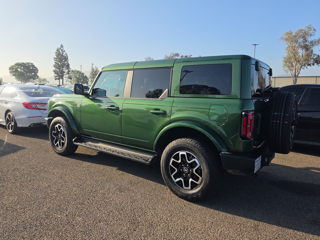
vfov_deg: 58.9
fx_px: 213
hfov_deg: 73.9
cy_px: 120
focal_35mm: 23
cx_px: 160
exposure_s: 1/6353
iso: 64
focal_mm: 6.5
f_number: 1.4
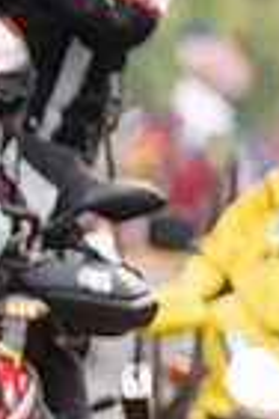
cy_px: 148
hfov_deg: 1.6
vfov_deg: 2.4
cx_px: -534
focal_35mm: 874
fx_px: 10159
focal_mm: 200
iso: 200
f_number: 4
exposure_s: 1/1000
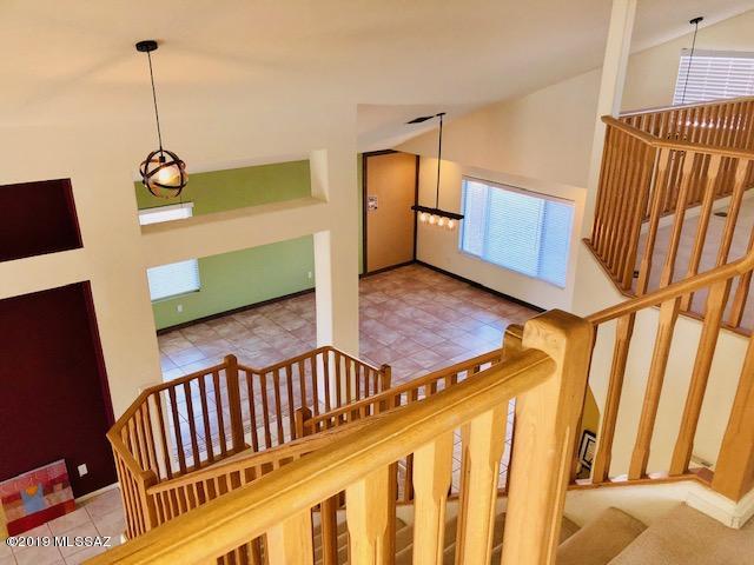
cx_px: 377
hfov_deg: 63.4
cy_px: 282
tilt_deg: -22.0
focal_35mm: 28
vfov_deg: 49.7
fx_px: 610
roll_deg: -0.5
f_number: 1.8
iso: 25
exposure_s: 1/120
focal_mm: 4
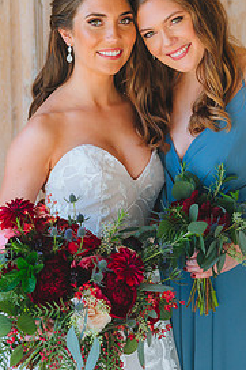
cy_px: 167
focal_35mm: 162
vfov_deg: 12.7
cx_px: 149
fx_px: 1662
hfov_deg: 8.5
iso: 640
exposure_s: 1/250
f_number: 2.8
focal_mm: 98
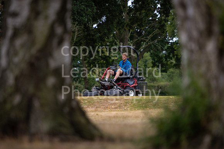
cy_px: 74
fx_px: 1586
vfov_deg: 5.4
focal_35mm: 255
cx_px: 112
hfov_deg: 8.1
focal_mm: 170
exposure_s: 1/320
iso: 400
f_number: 2.8
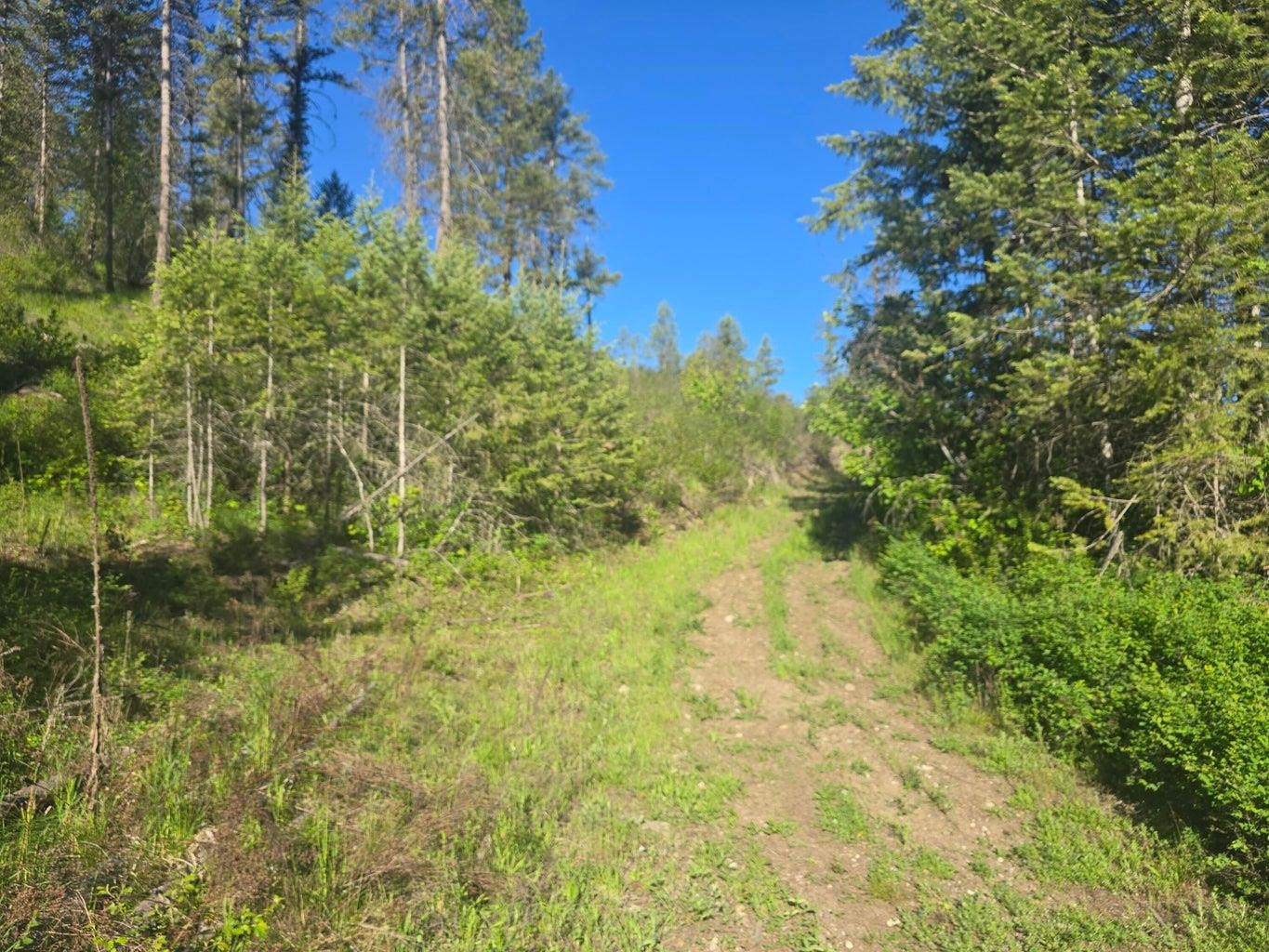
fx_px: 843
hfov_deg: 73.9
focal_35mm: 23
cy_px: 476
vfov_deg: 58.9
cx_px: 634
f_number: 1.7
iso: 12
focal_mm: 6.3
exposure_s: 1/526
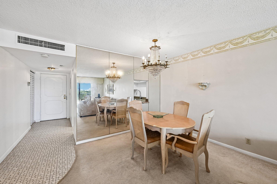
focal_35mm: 14
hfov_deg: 104.3
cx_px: 138
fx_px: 108
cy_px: 92
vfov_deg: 81.2
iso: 2500
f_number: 8
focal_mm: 14
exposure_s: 1/160
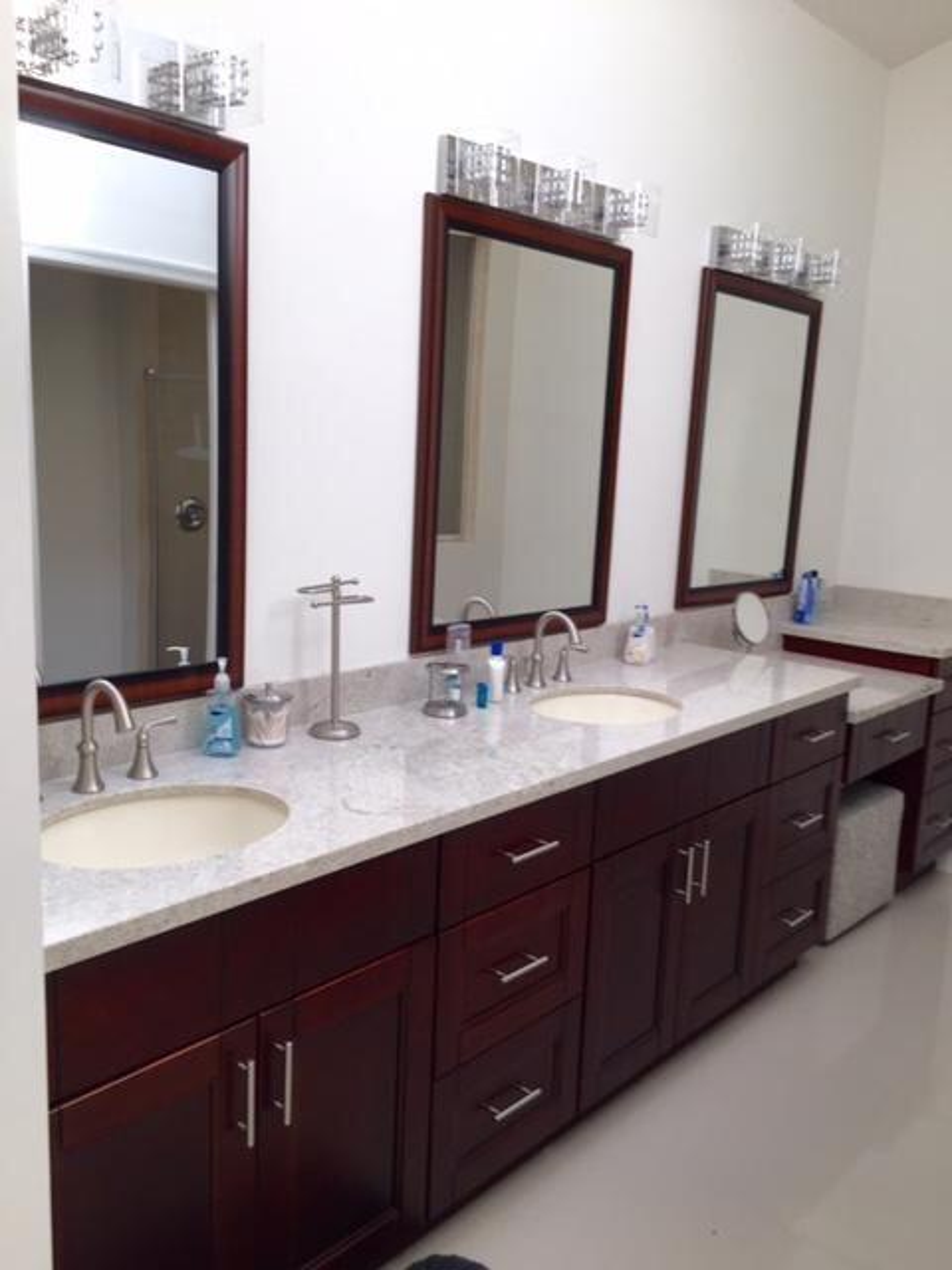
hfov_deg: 48.2
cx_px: 476
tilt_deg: -11.0
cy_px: 635
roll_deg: -4.7
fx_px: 1063
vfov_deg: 61.7
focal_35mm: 29
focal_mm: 4.15
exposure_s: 1/60
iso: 32
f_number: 2.2
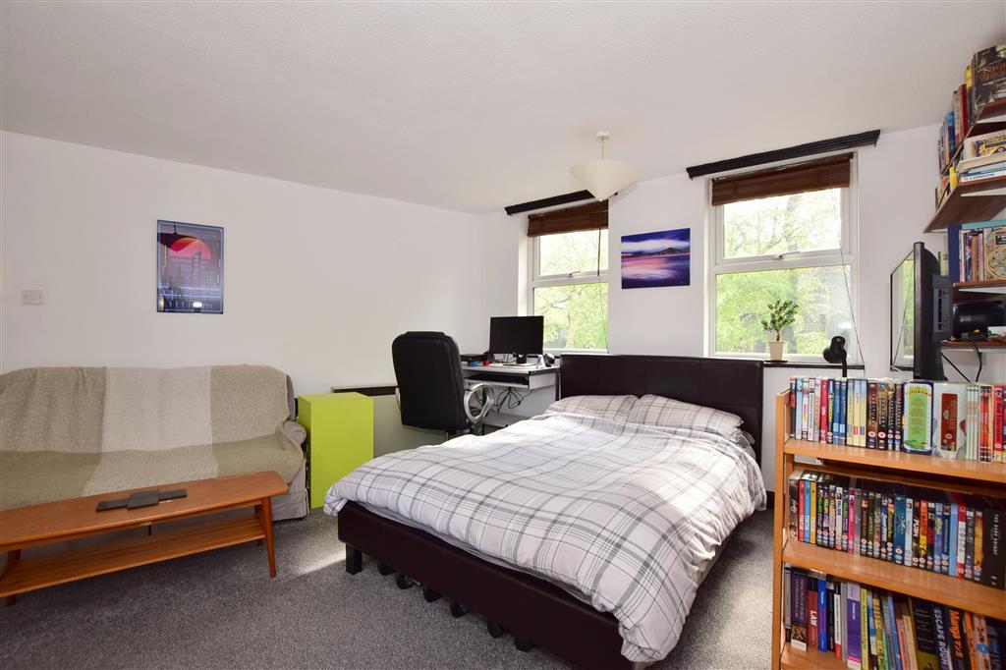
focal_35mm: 15
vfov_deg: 77.3
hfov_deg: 100.4
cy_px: 335
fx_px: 419
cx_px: 503
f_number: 8
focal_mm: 10
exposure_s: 1/50
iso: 400
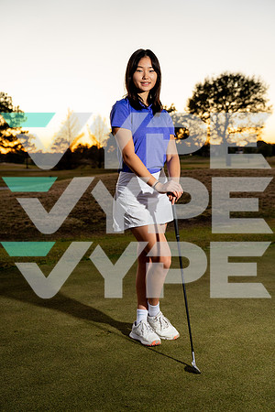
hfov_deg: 26.0
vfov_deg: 38.2
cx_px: 138
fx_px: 596
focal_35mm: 52
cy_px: 206
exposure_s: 1/250
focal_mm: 52
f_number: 4
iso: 640
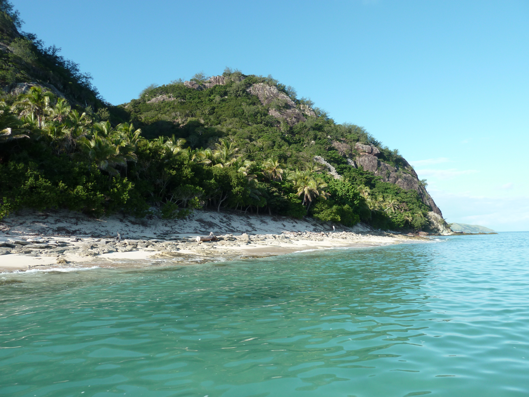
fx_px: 382
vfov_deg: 54.9
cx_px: 264
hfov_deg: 69.4
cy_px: 198
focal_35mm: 25
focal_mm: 4.1
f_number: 4
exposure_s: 1/250
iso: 80
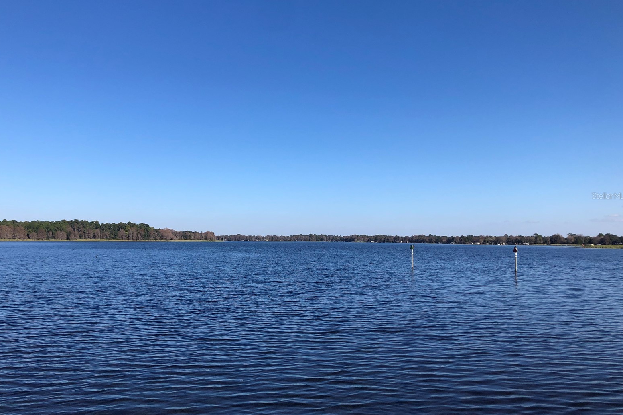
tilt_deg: +5.8
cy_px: 196
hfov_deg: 61.9
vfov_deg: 43.6
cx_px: 309
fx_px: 519
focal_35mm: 30
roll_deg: +0.2
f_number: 1.8
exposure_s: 1/2404
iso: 20
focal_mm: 4
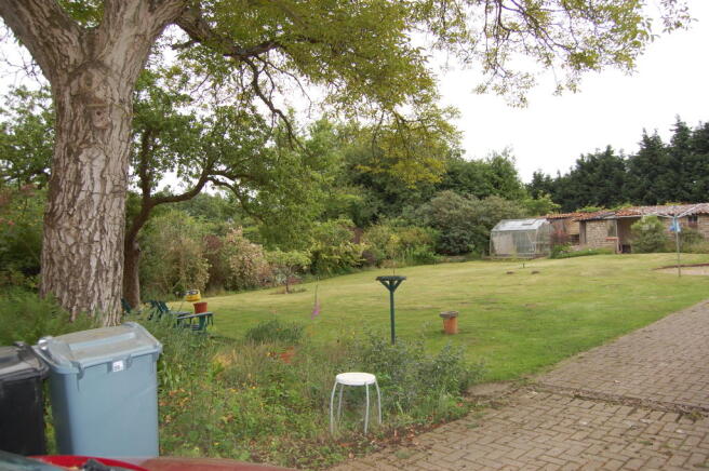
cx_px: 354
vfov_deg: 47.8
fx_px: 531
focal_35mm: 27
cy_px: 236
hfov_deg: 67.4
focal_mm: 18
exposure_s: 1/500
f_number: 5.6
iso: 360
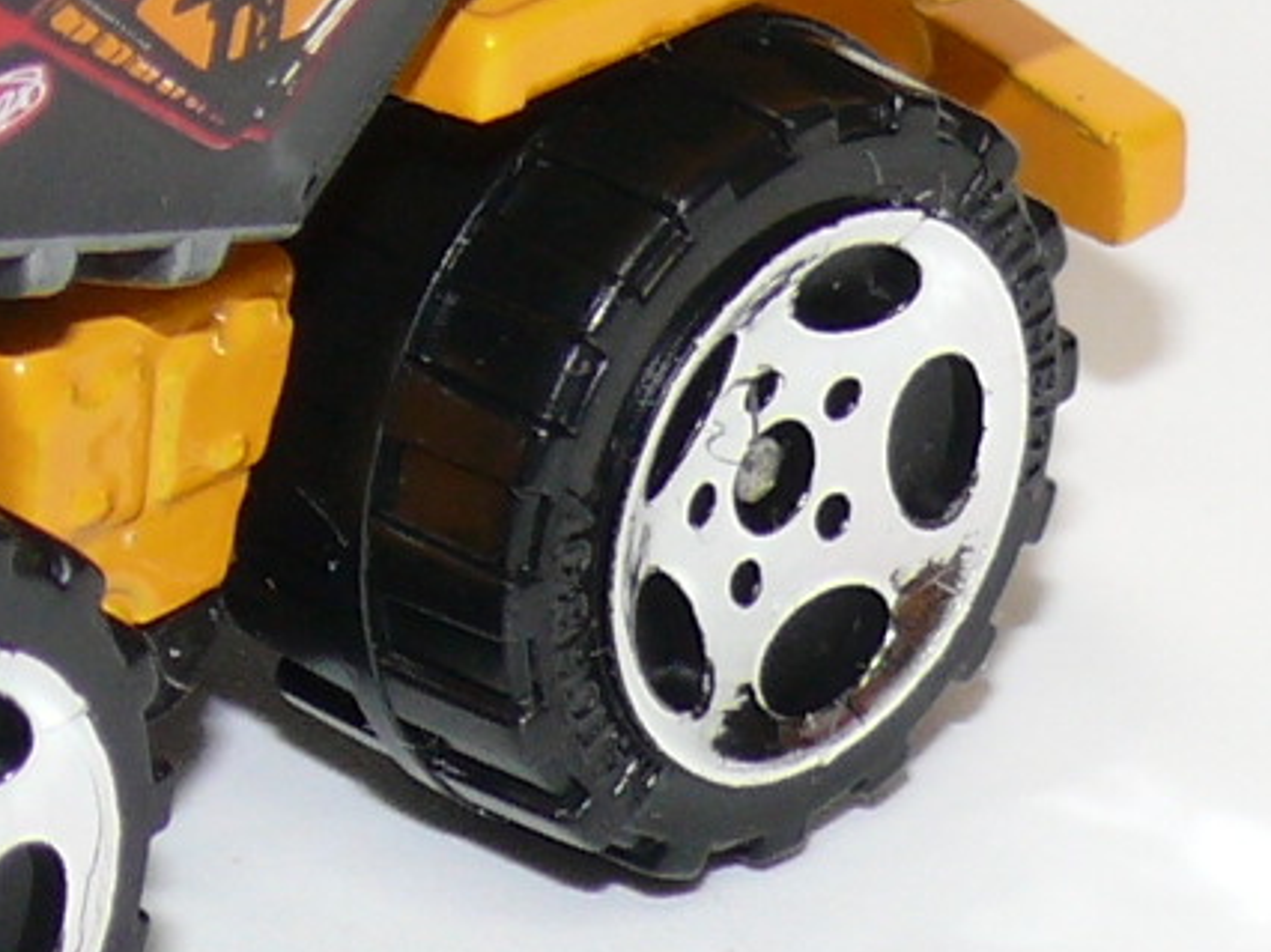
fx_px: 14202
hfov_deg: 5.1
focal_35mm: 387
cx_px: -650
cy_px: -39
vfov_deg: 3.8
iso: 100
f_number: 4
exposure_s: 1/30
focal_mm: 13.6
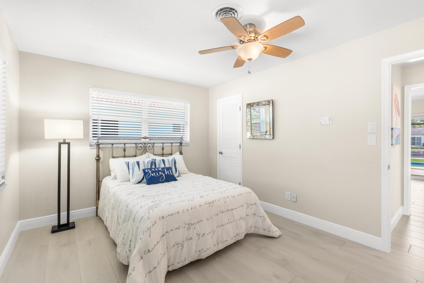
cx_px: 212
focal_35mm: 16
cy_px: 142
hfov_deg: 96.7
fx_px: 188
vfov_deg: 73.7
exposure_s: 1/3
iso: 500
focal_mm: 16
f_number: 11
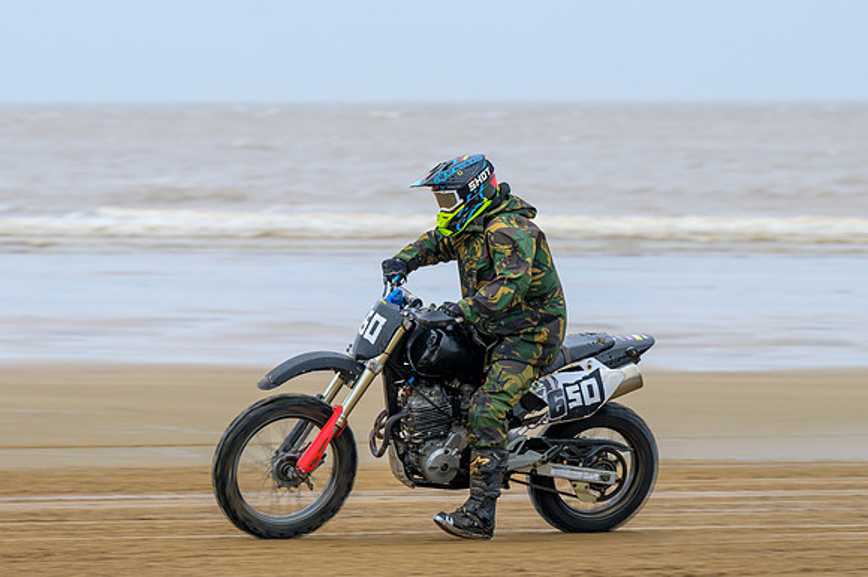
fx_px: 5353
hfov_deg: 9.3
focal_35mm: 222
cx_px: 359
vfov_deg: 6.2
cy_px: 320
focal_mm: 120
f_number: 4
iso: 100
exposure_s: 1/250
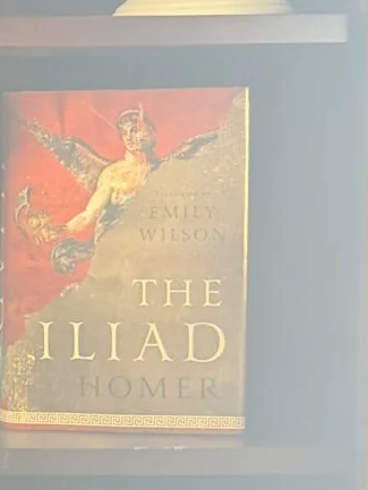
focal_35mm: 142
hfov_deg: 9.6
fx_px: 2012
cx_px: -420
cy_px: 280
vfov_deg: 13.9
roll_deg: +0.4
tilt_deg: -4.0
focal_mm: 6.76
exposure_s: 1/60
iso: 250
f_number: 1.78
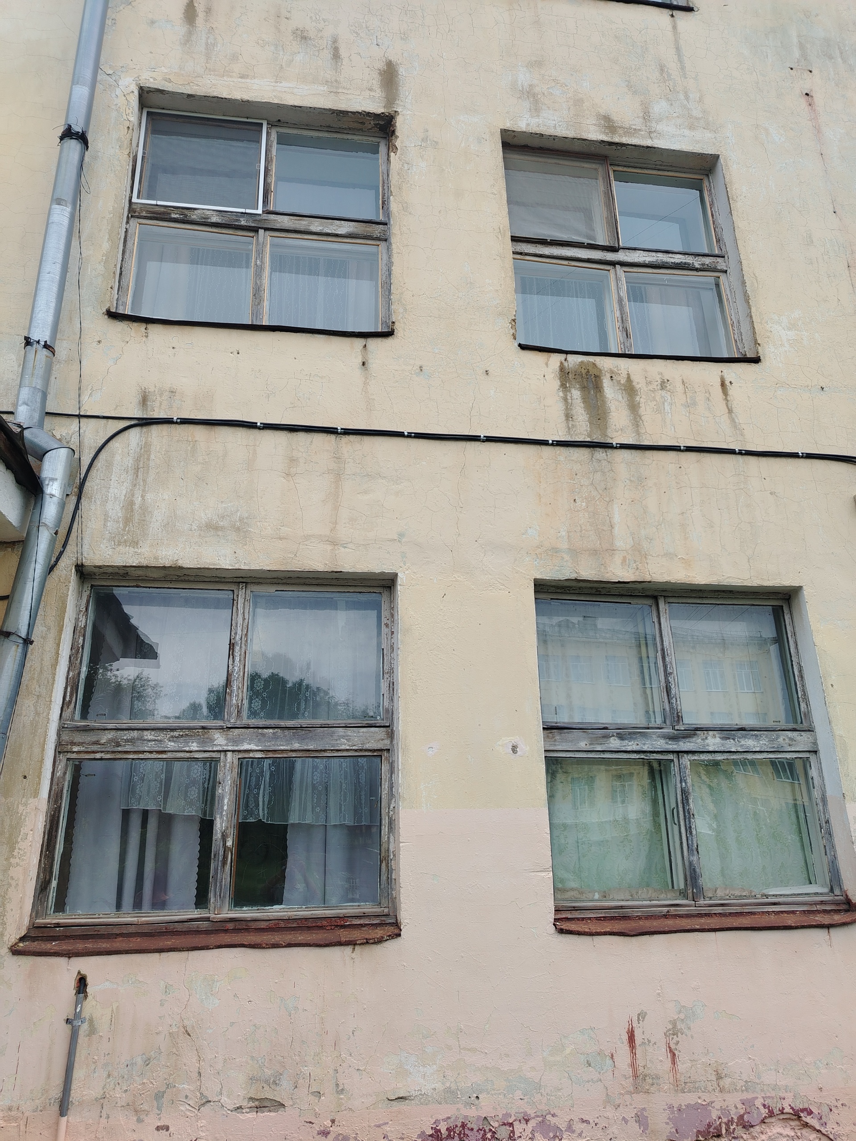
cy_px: 570
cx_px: 428
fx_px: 791
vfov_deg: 71.6
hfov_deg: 56.8
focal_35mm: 24
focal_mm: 5.25
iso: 100
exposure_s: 1/208
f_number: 1.75
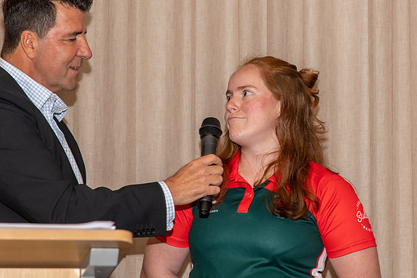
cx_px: 244
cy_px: 110
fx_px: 1795
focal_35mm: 155
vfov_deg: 8.9
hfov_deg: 13.2
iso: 800
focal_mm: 120
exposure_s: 1/60
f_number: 5.6
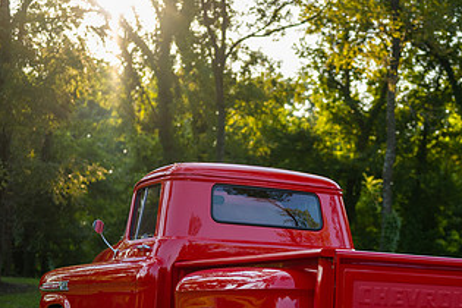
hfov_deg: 21.9
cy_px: 208
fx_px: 1181
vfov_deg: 14.8
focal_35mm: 92
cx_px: 353
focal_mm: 50
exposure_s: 1/2500
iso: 250
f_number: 1.8
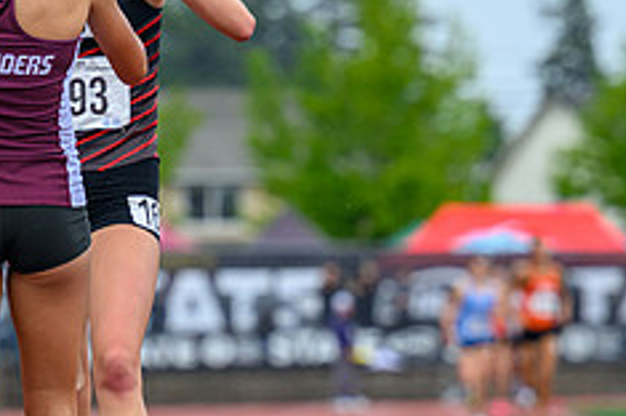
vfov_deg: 3.0
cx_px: 9
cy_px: 173
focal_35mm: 458
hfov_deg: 4.5
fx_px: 7953
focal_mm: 125
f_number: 3.2
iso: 110
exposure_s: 1/1600
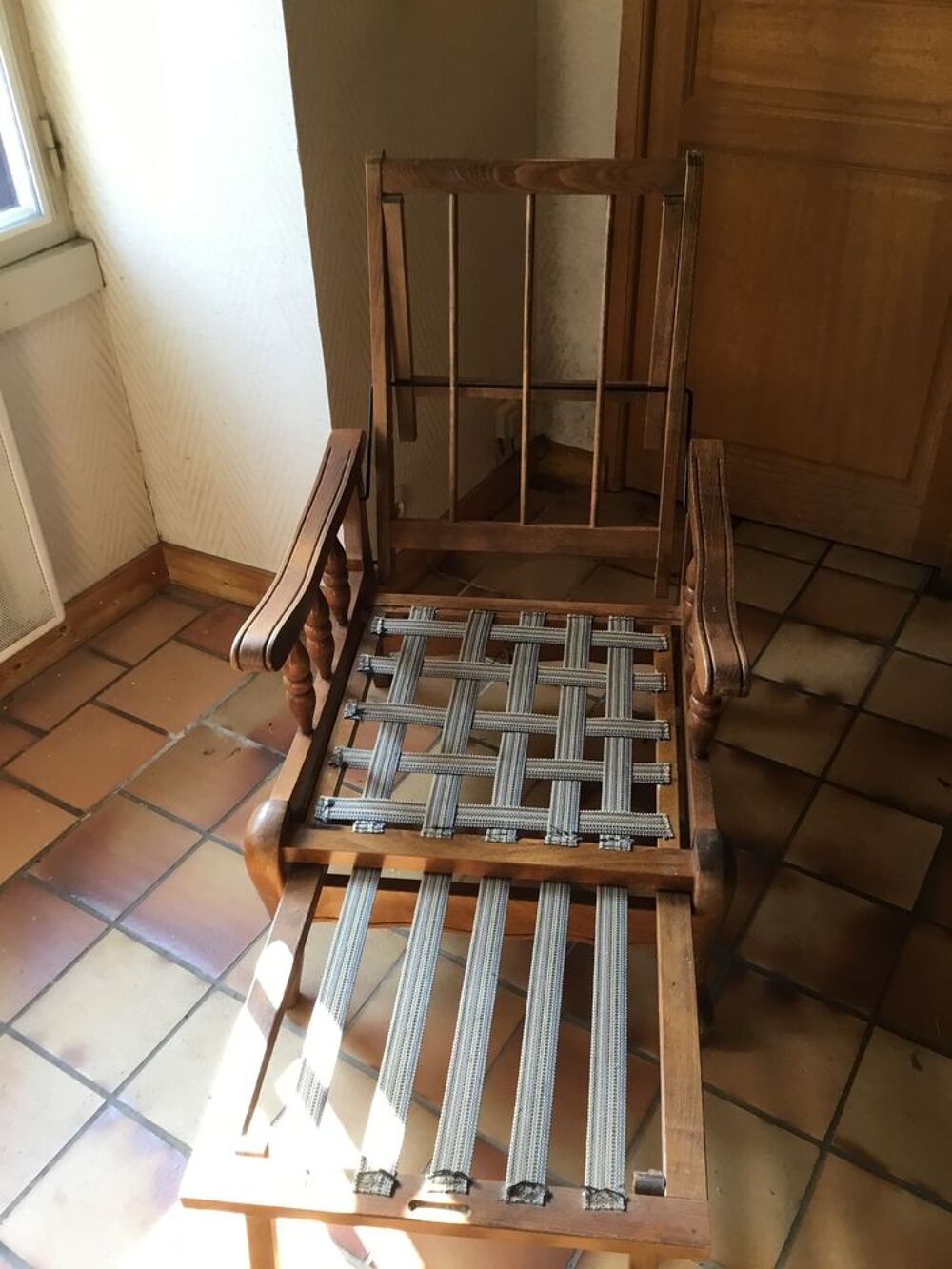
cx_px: 476
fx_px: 1137
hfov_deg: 45.4
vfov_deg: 58.3
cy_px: 634
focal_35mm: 31
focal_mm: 3.3
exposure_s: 1/33
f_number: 2.4
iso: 40
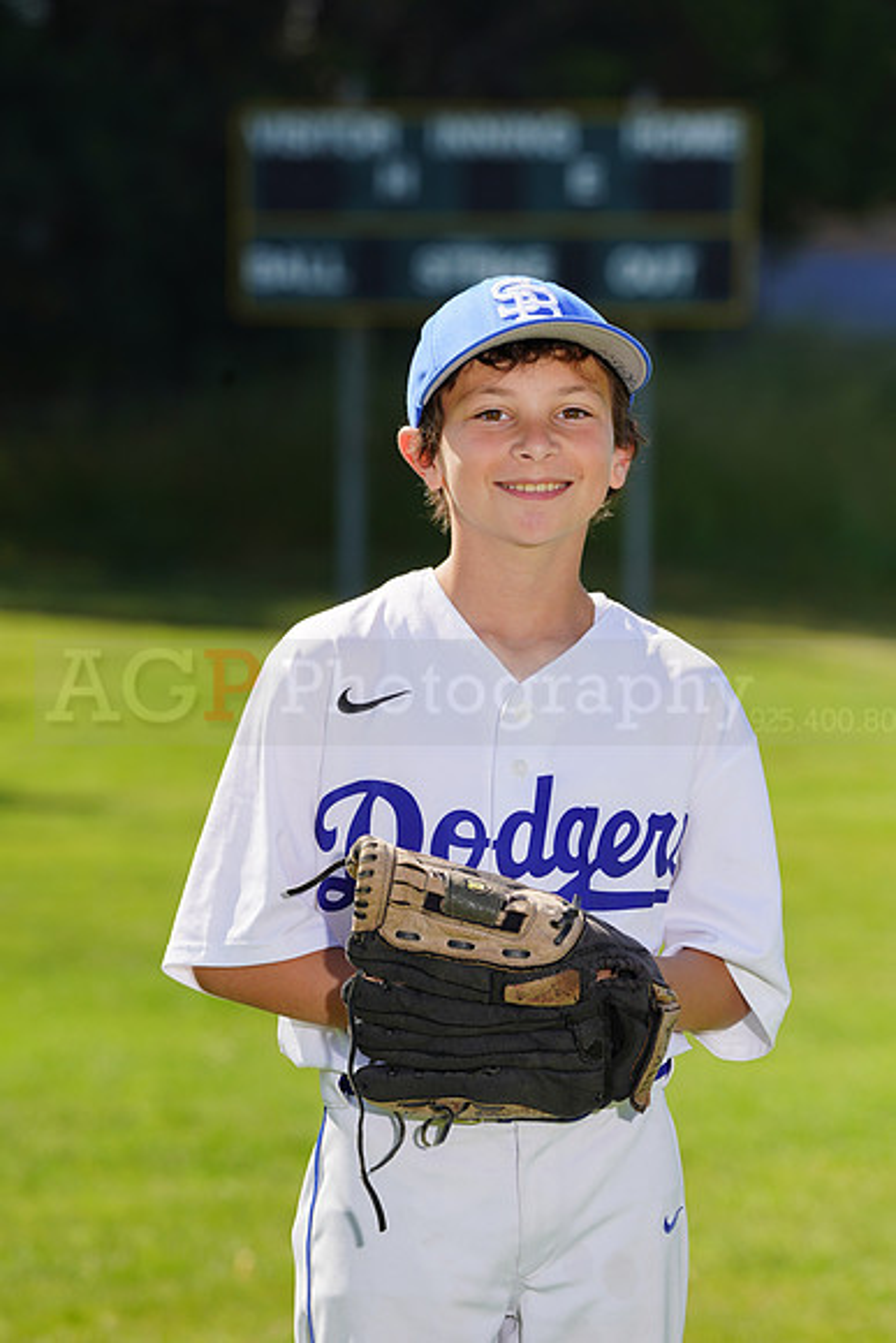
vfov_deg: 9.4
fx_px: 8133
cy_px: 672
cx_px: 448
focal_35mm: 218
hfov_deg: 6.3
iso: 100
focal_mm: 218
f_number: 8
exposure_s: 1/250
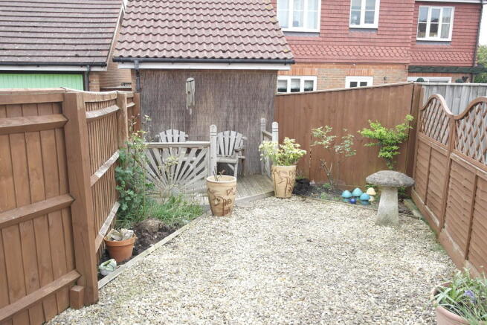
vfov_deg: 43.6
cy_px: 162
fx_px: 406
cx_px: 244
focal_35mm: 30
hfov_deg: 61.9
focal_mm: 20
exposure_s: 1/80
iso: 100
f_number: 3.5
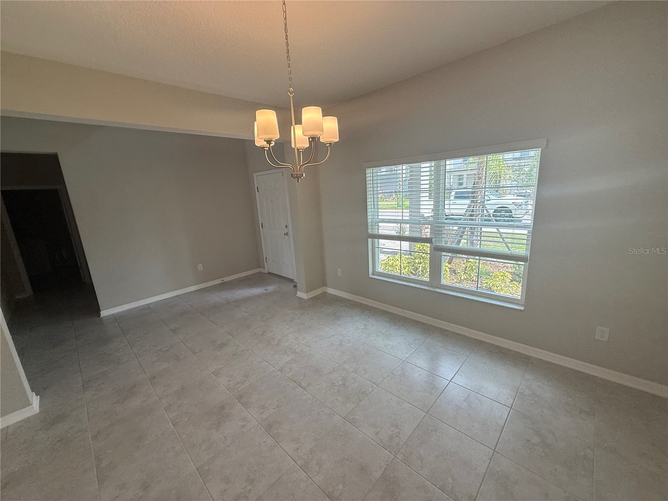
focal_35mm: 14
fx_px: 270
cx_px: 334
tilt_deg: -6.3
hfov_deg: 102.1
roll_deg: +5.1
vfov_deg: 85.7
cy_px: 250
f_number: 2.2
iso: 50
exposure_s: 1/130
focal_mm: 2.22
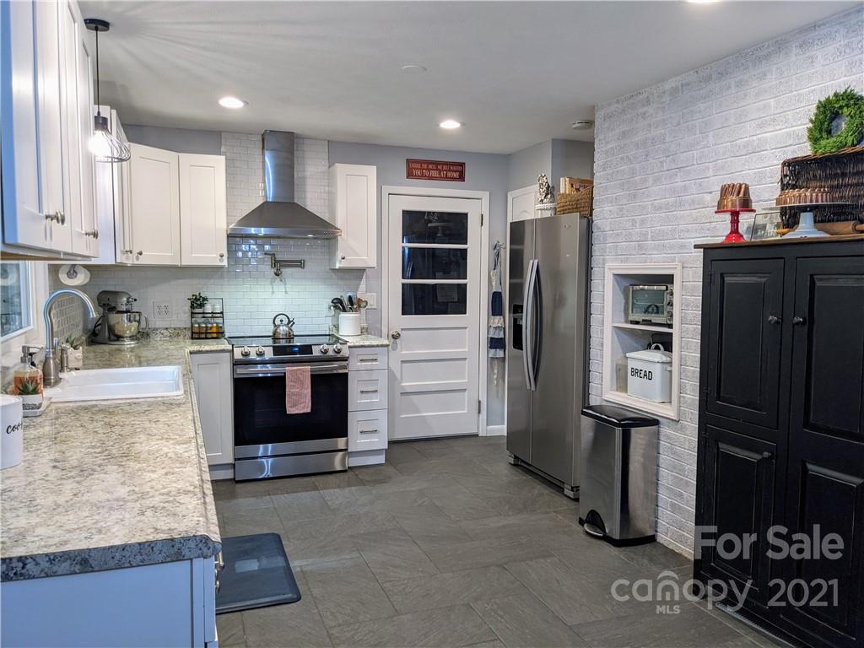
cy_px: 324
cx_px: 432
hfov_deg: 65.3
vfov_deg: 51.4
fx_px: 674
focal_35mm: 27
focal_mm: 4.38
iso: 87
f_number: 1.73
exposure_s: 1/30
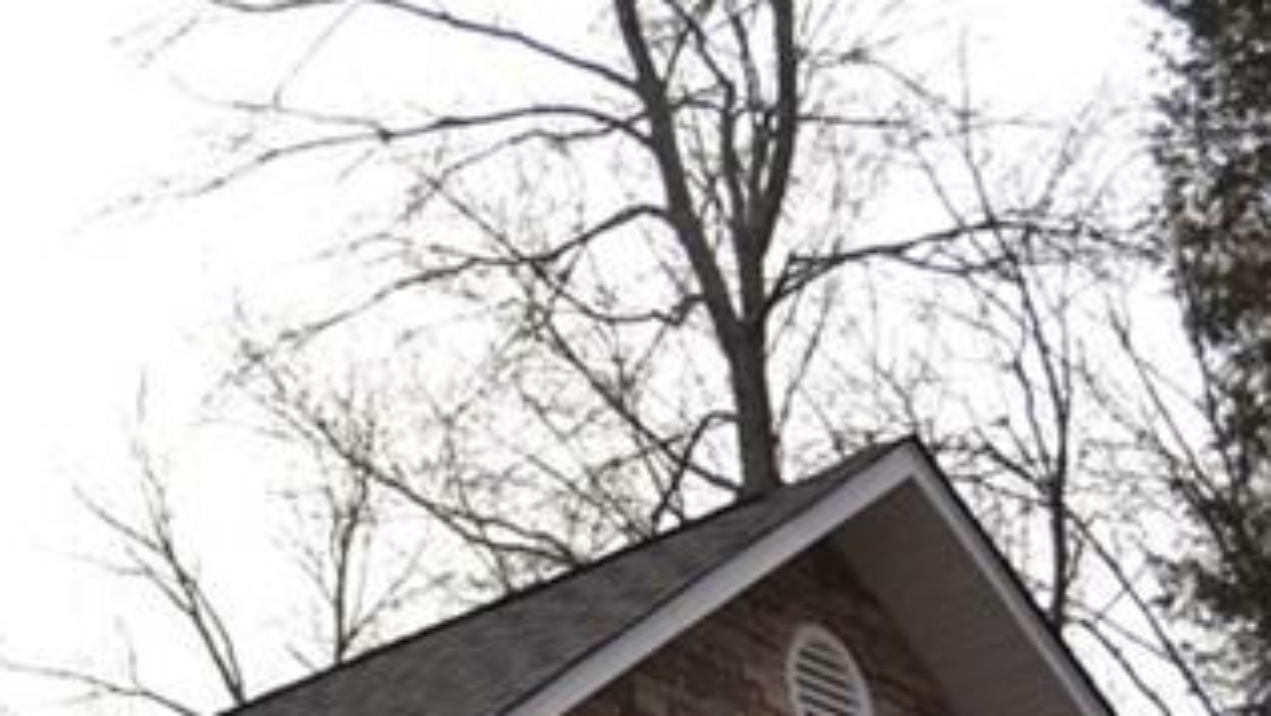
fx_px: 3776
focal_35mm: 112
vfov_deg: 10.4
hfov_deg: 18.3
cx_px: -185
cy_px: 1150
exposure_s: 1/200
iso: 100
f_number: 5
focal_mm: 22
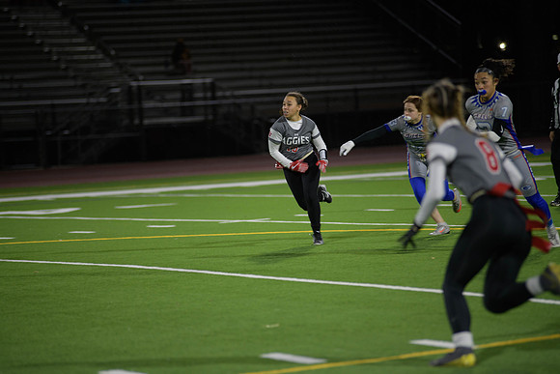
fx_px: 3112
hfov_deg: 10.3
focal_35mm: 200
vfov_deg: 6.9
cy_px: 187
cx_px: 280
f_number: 2.8
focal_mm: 200
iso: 720
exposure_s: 1/200
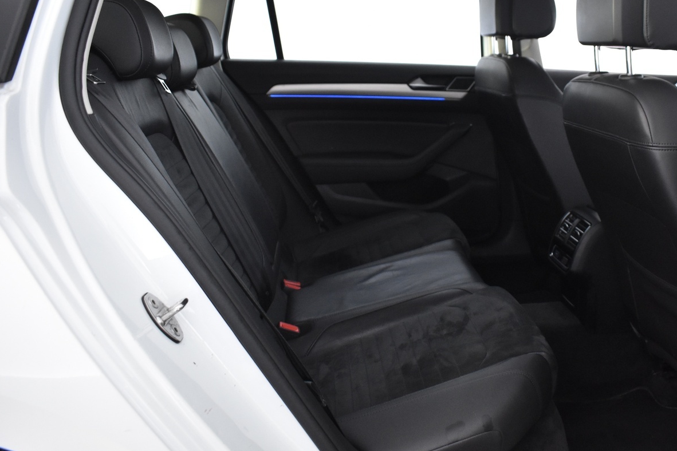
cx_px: 451
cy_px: 176
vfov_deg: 35.8
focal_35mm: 37
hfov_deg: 51.0
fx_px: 696
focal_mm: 18
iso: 2000
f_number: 3.5
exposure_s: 1/30
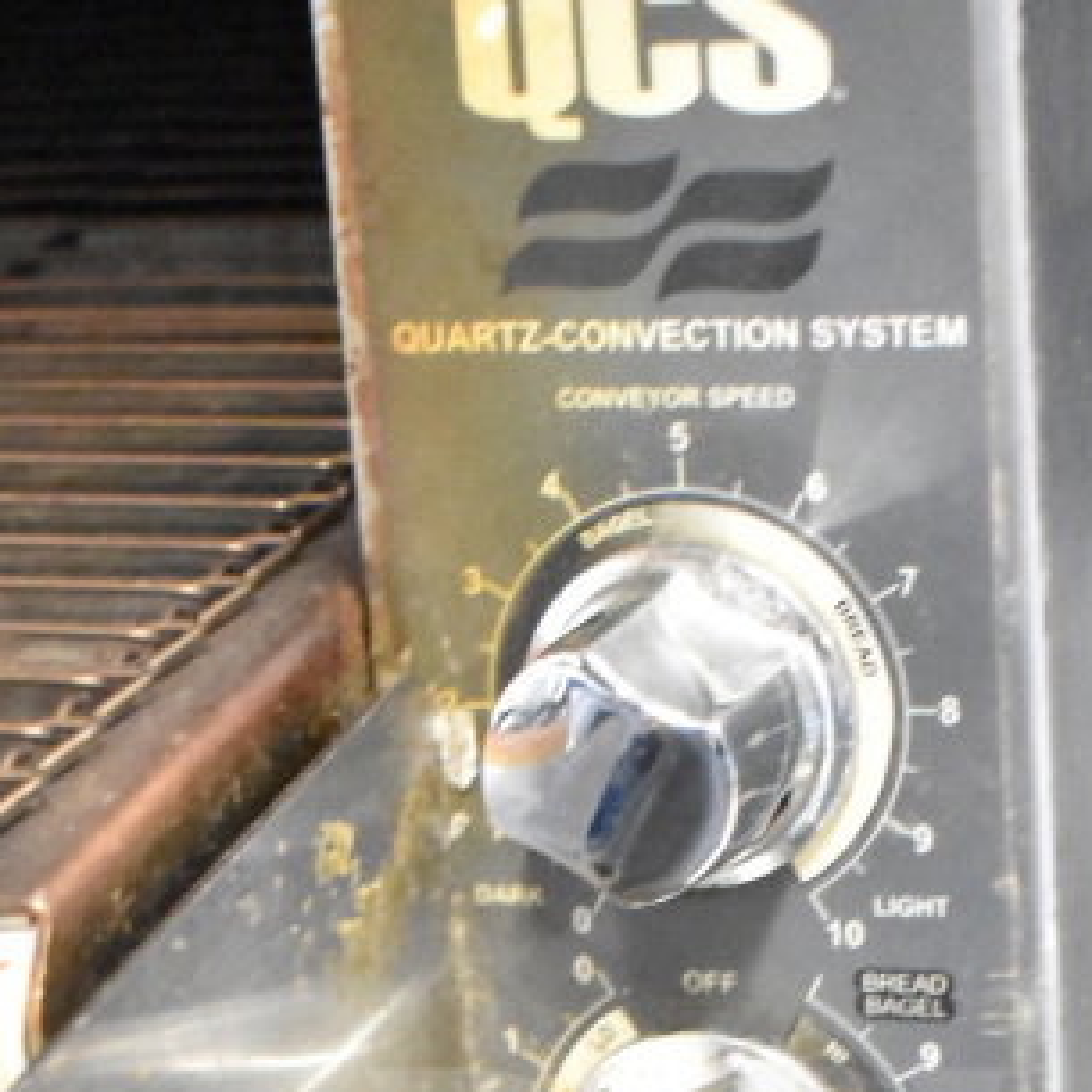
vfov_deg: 13.0
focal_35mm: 130
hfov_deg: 13.4
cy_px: 1352
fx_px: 4640
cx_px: 684
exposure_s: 1/50
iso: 12800
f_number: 4.5
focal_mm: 34
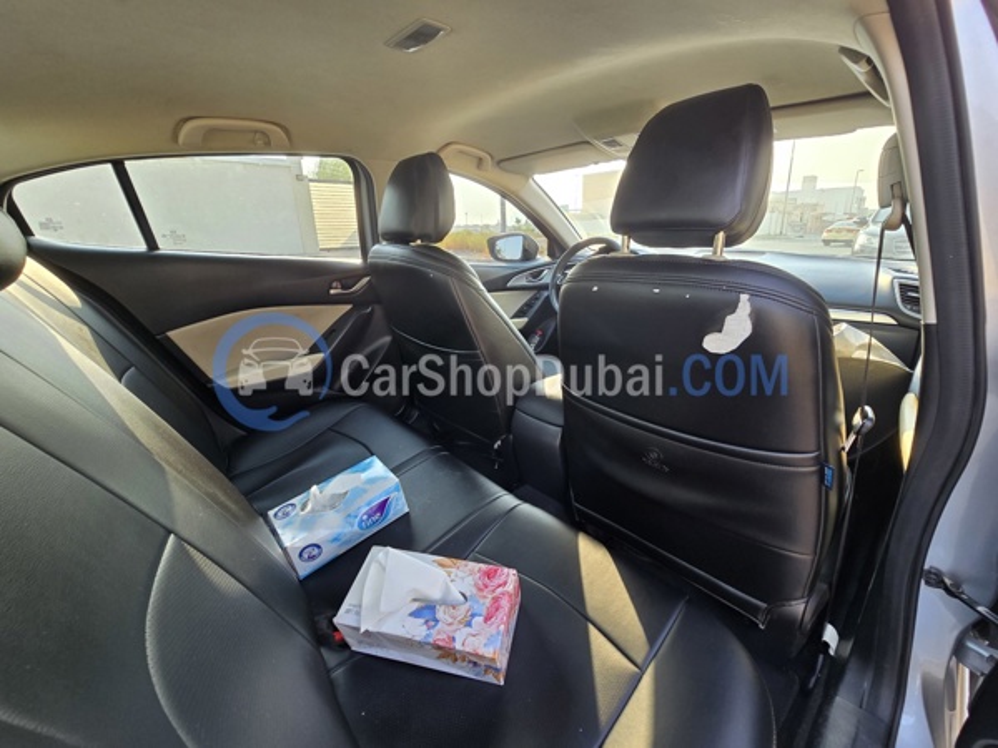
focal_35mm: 13
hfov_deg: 106.2
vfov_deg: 89.9
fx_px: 375
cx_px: 499
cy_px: 374
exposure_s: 1/100
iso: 64
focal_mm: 2.2
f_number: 2.2
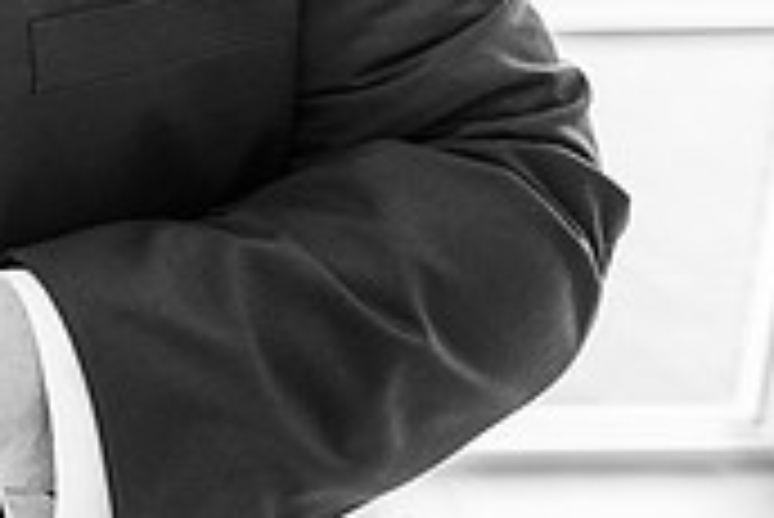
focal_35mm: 81
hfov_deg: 21.9
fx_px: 1743
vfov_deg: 16.8
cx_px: -292
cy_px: 137
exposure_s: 1/160
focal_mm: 24
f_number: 1.8
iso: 800
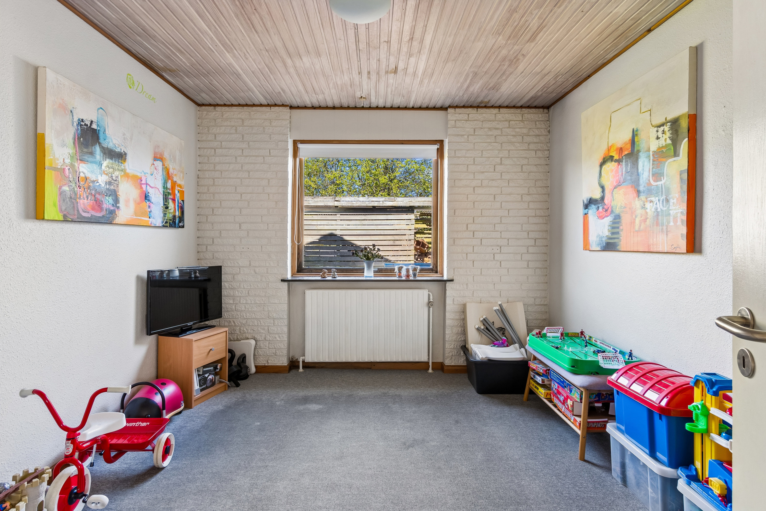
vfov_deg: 67.4
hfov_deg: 90.0
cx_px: 383
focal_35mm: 18
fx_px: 383
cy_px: 256
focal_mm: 12
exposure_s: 1/5
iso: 200
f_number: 8
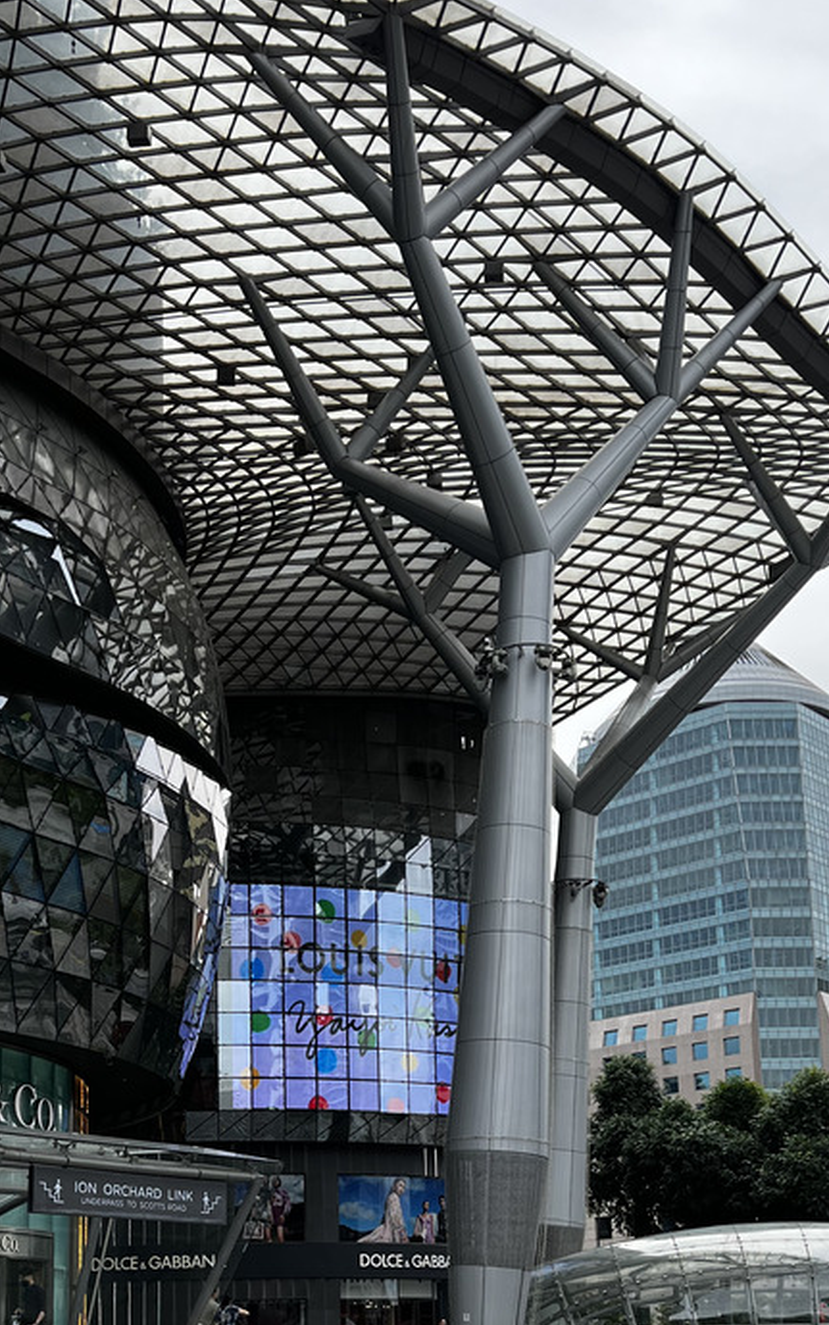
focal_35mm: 48
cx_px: 325
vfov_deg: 40.1
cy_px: 1063
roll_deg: +0.8
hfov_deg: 26.8
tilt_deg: +10.0
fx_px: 1734
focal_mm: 5.7
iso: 50
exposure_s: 1/1511
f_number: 1.5
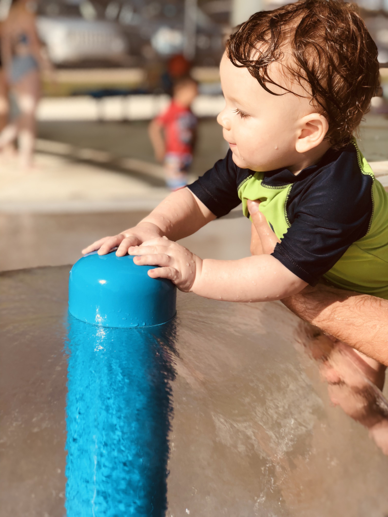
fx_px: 852
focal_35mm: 57
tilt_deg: -16.1
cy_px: 258
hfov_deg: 25.7
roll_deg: -4.0
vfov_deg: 33.8
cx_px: 194
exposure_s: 1/695
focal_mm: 6.6
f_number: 2.8
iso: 20
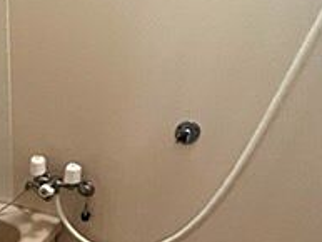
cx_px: -25
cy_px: 295
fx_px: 400
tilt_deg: -40.3
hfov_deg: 37.3
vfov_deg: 28.8
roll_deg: +5.8
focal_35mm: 43
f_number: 1.8
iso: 640
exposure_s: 1/60
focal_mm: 1.57
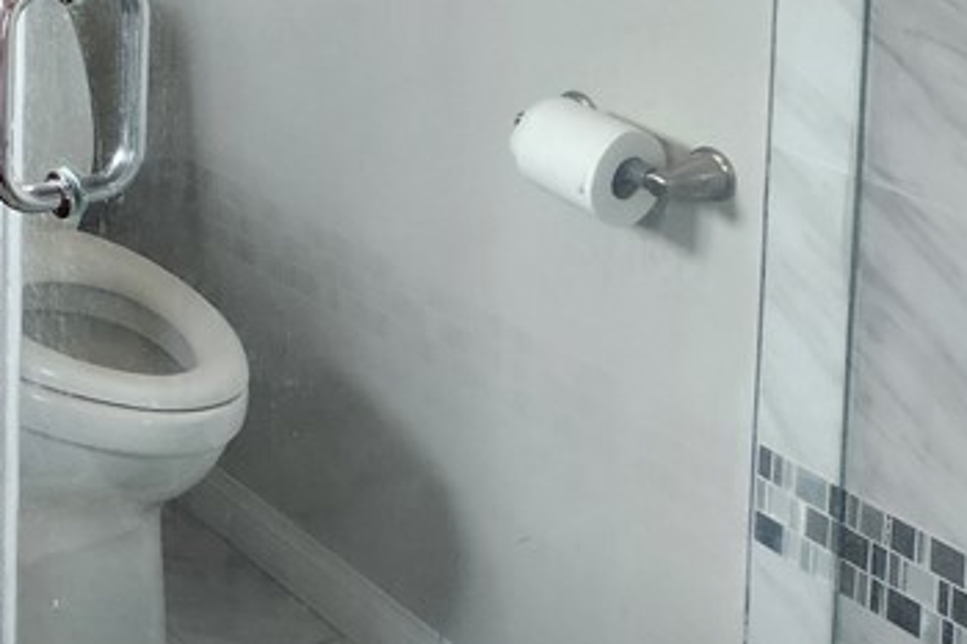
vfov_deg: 17.2
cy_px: -376
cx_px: -304
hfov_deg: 24.9
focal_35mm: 70
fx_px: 1879
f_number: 1.8
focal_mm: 5.4
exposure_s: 1/120
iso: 125
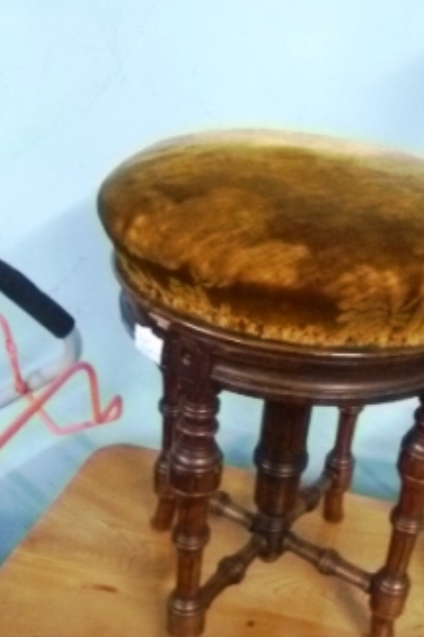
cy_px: 408
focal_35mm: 40
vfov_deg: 47.9
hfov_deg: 32.9
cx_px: 307
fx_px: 707
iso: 800
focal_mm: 5
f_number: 2.8
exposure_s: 1/15
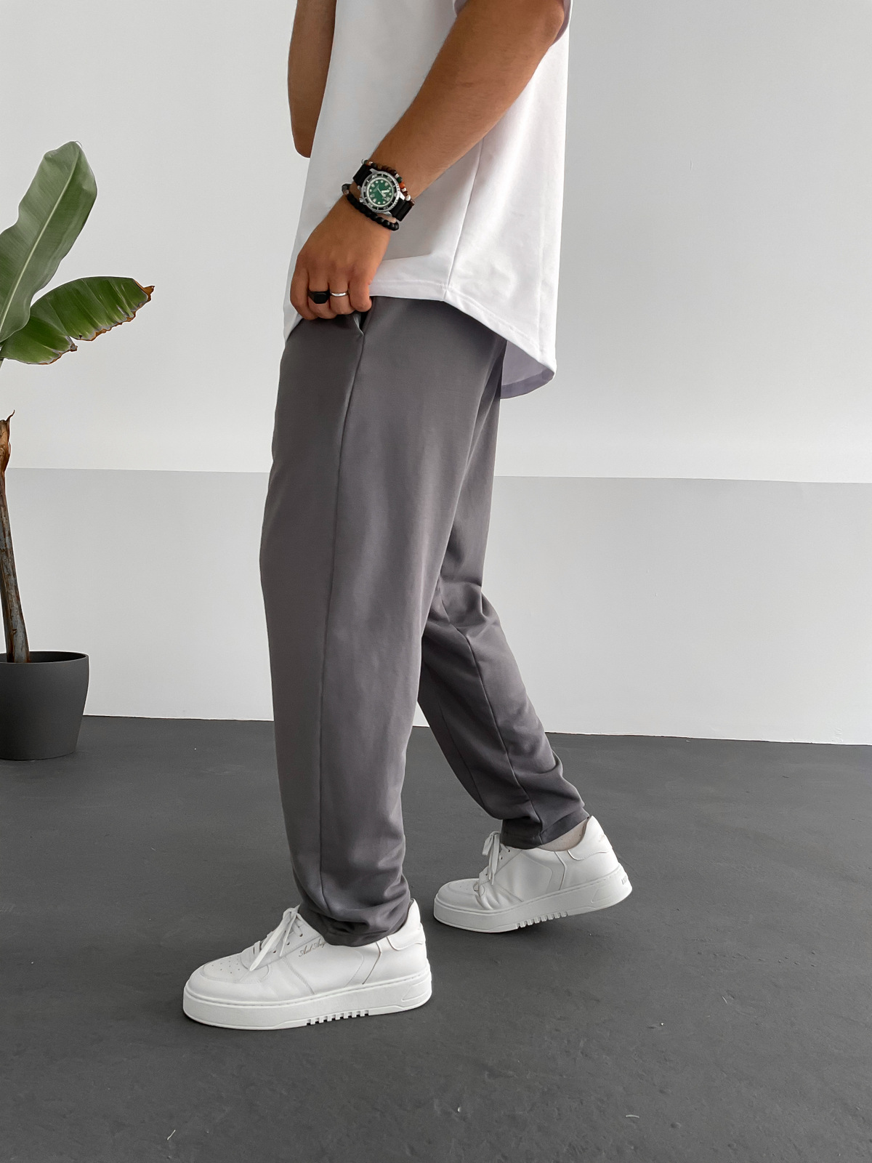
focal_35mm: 29
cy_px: 582
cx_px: 436
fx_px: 974
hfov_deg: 48.2
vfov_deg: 61.7
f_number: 1.8
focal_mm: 3
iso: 50
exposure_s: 1/120
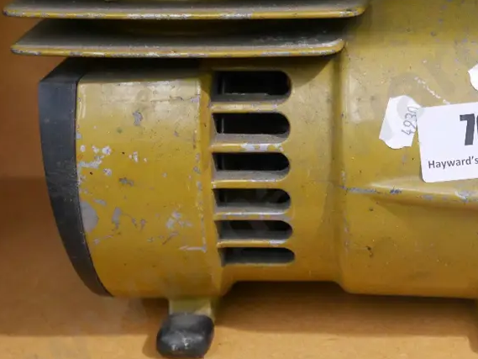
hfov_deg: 26.5
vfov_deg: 20.4
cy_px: 118
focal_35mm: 72
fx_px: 994
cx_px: 379
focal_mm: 20
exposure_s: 1/50
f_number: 4.6
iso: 3200
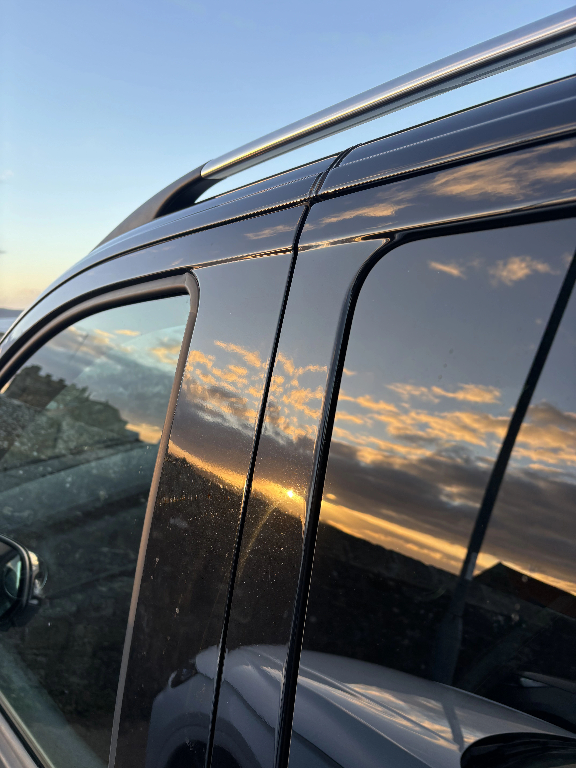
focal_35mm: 26
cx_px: 288
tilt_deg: -7.7
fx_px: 577
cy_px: 384
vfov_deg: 67.3
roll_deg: +0.9
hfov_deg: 53.1
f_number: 1.6
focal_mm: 5.96
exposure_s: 1/201
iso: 40
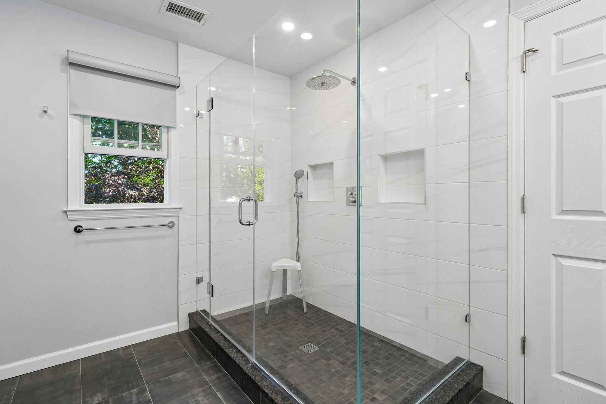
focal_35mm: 16
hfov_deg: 96.7
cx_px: 303
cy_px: 202
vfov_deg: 73.7
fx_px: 269
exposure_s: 1/25
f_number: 8
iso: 400
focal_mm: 16
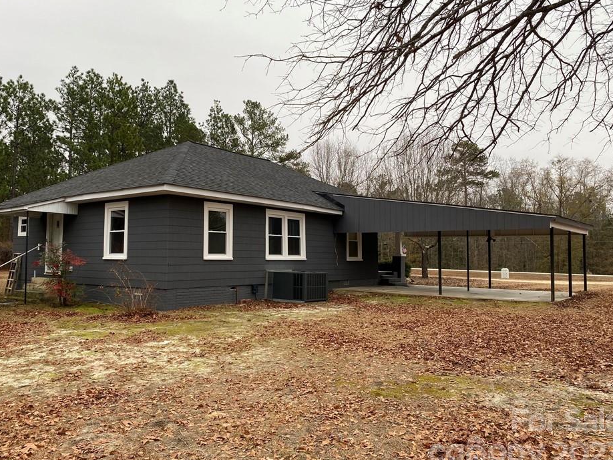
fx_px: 514
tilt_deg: +2.9
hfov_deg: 61.6
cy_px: 230
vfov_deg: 48.2
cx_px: 285
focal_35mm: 29
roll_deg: -0.5
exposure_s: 1/122
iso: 50
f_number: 1.8
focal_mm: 4.25
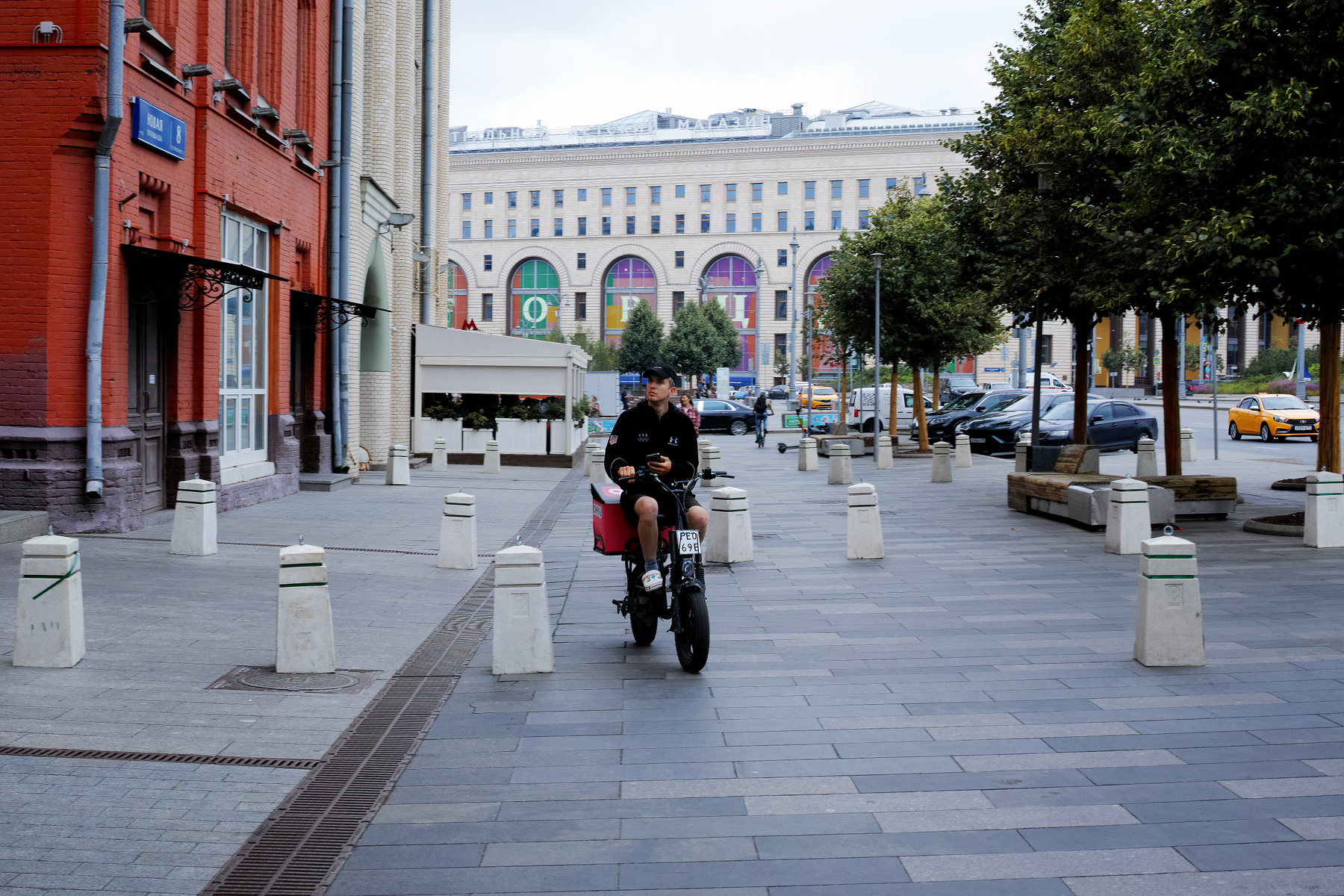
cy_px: 448
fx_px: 1680
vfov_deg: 29.9
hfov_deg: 43.6
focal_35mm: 45
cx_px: 672
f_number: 8
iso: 100
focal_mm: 30
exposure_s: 1/80
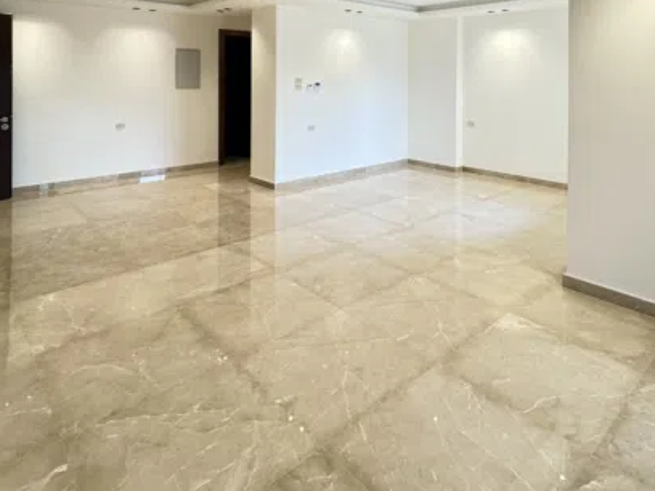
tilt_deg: +0.0
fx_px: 454
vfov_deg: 52.0
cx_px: 360
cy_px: 78
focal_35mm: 24
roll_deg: -0.4
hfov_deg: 71.4
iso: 160
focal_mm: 2.22
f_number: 2.2
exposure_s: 1/100
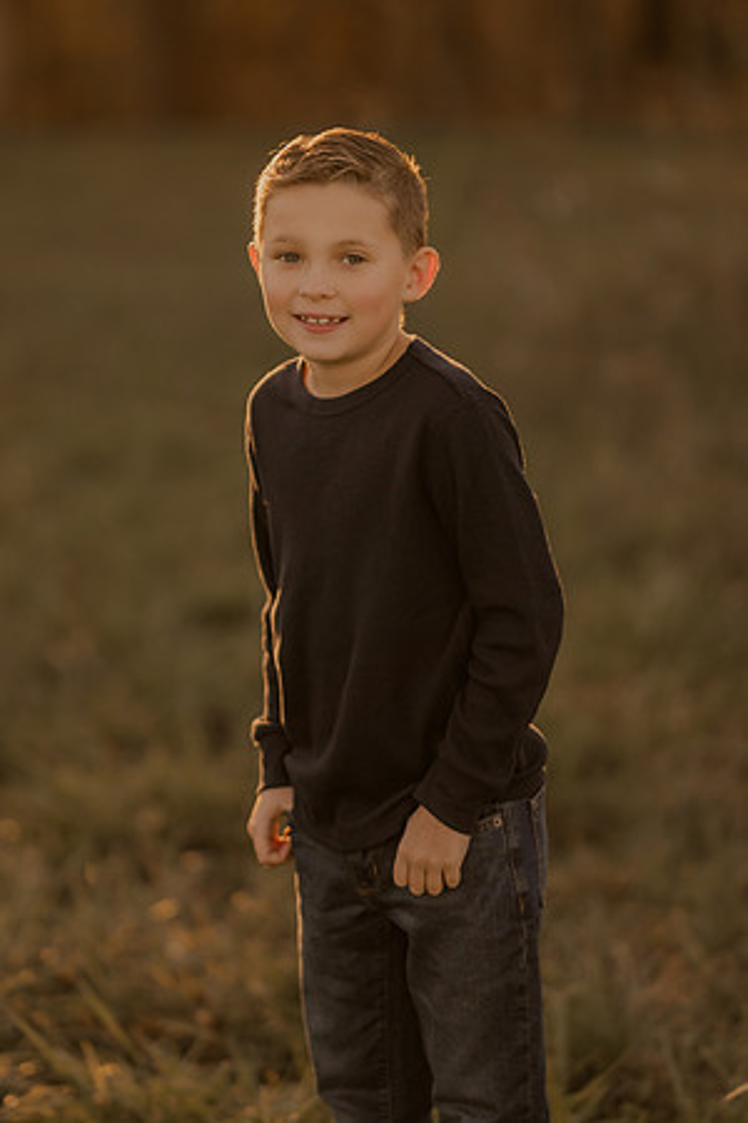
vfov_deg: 16.1
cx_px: 374
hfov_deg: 10.8
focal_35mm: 127
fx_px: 3958
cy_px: 562
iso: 200
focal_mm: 85
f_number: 1.4
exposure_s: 1/1000
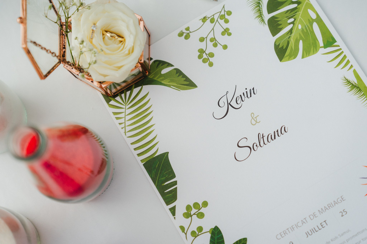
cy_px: 122
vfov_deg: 18.7
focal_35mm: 73
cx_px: 184
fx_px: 744
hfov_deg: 27.7
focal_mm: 73
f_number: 2.8
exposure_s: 1/6400
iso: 160
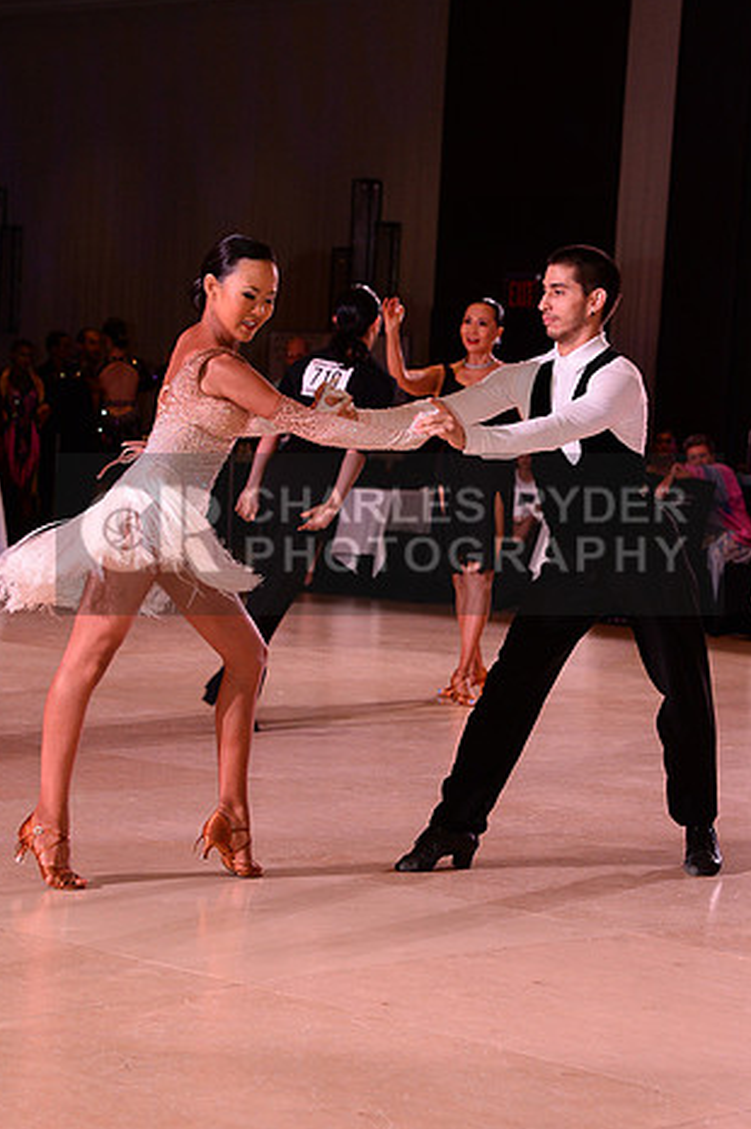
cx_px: 391
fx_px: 3040
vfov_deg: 21.0
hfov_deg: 14.1
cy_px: 535
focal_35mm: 97
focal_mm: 78
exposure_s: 1/250
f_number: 6.3
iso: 2500
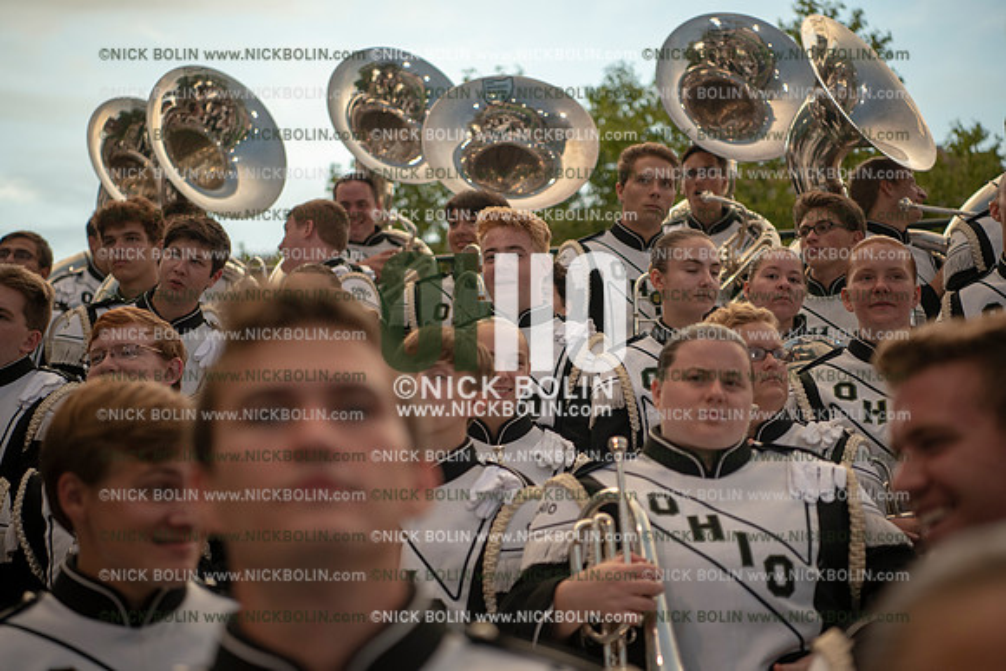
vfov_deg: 19.5
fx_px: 1956
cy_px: 336
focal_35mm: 70
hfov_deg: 28.8
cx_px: 503
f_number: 3.2
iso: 800
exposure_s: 1/400
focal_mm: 70
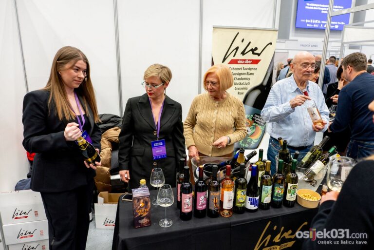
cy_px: 125
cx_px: 193
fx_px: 258
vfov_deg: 51.7
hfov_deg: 71.9
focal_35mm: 25
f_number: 2.8
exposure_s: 1/160
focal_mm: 24
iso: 1000
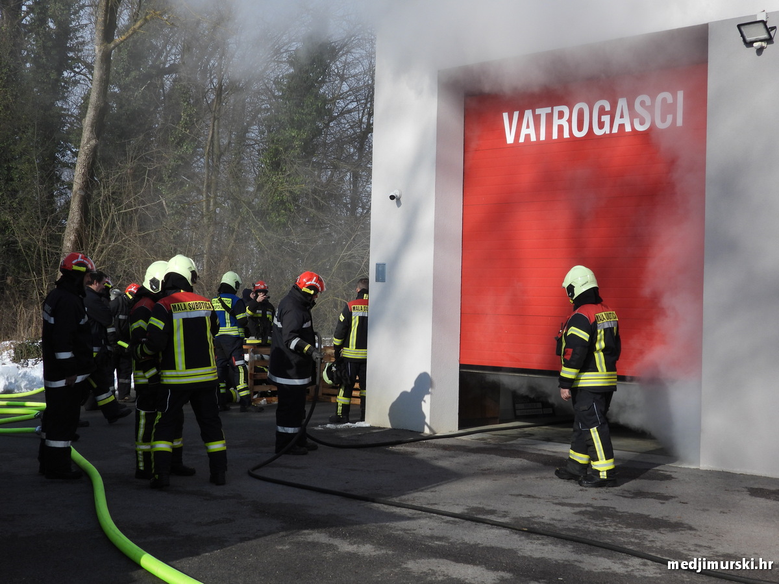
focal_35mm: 55
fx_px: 1238
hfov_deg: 34.9
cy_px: 292
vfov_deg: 26.6
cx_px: 390
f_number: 3.5
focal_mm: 9.8
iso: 100
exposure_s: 1/1600
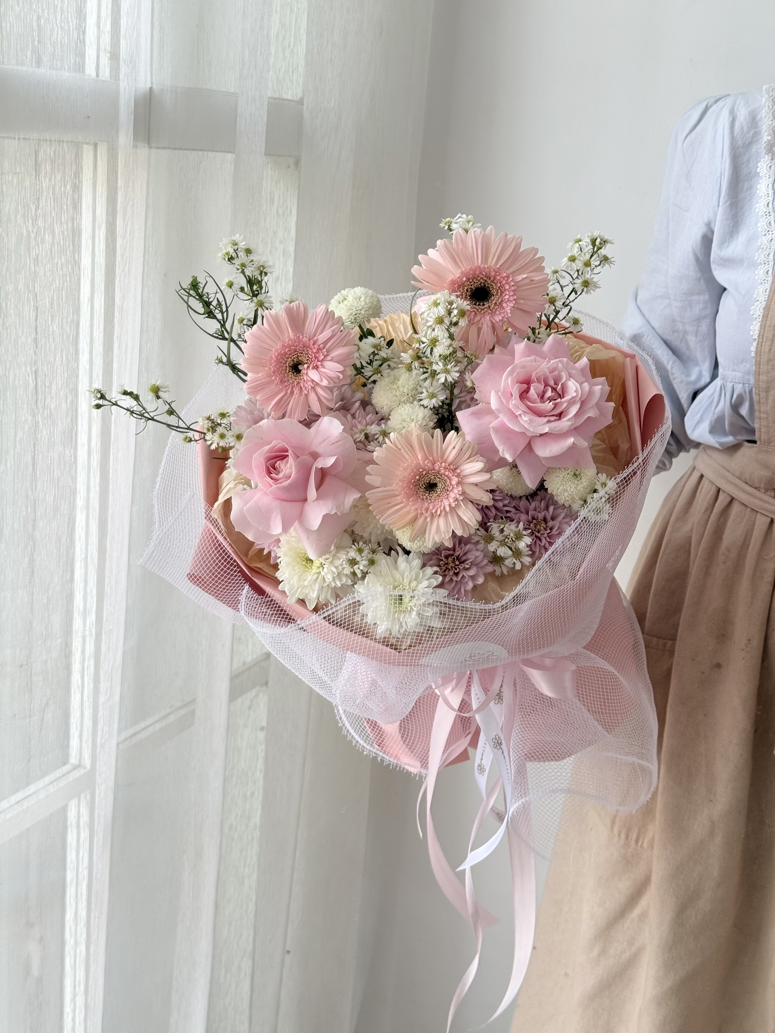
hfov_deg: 30.3
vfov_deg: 39.7
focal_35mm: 48
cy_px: 516
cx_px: 388
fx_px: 1433
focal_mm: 6.76
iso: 100
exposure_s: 1/82
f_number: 1.78
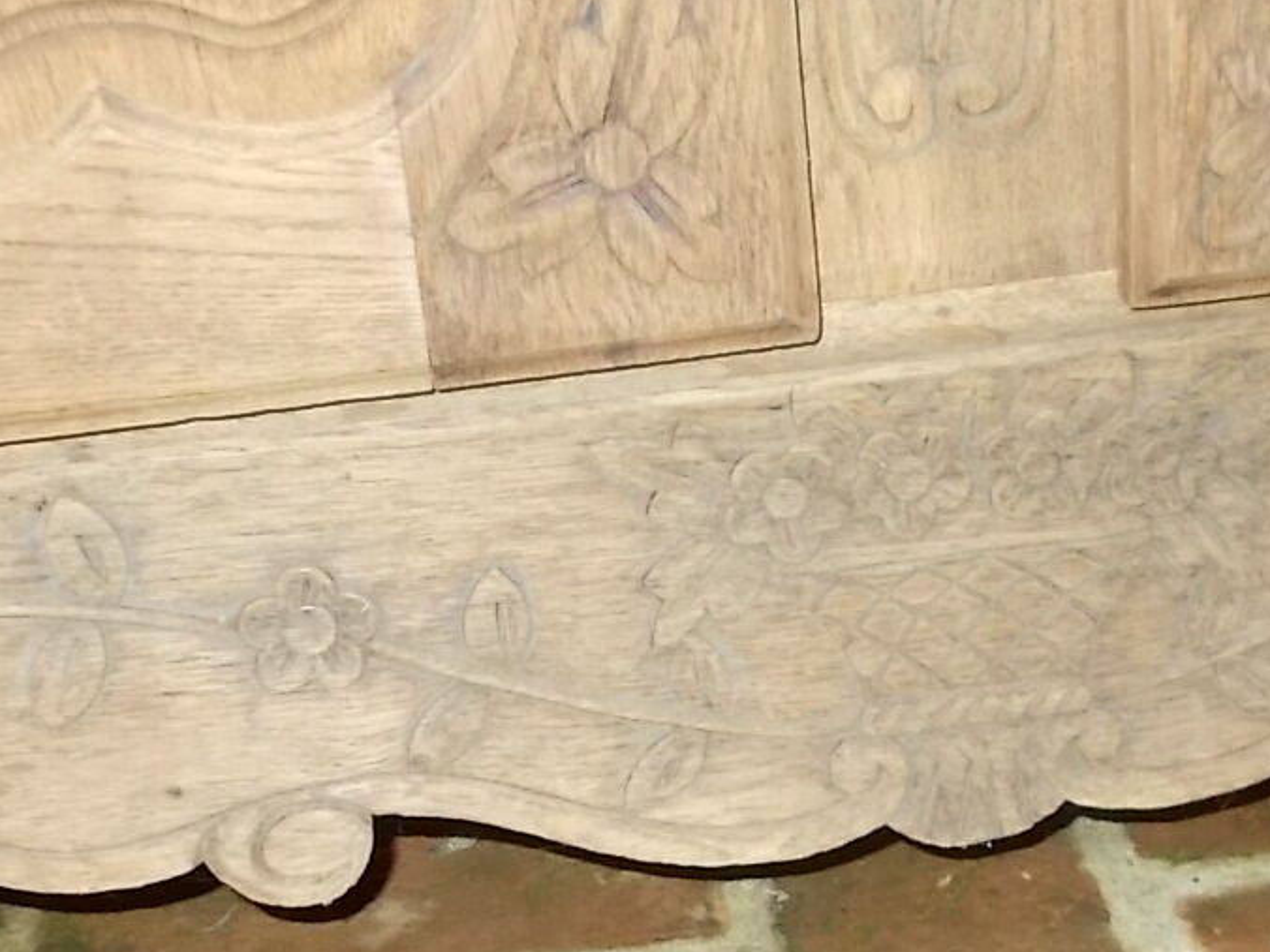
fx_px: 2605
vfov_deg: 20.7
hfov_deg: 27.2
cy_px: 535
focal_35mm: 71
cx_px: 887
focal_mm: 5.3
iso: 200
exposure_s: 1/25
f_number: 3.4
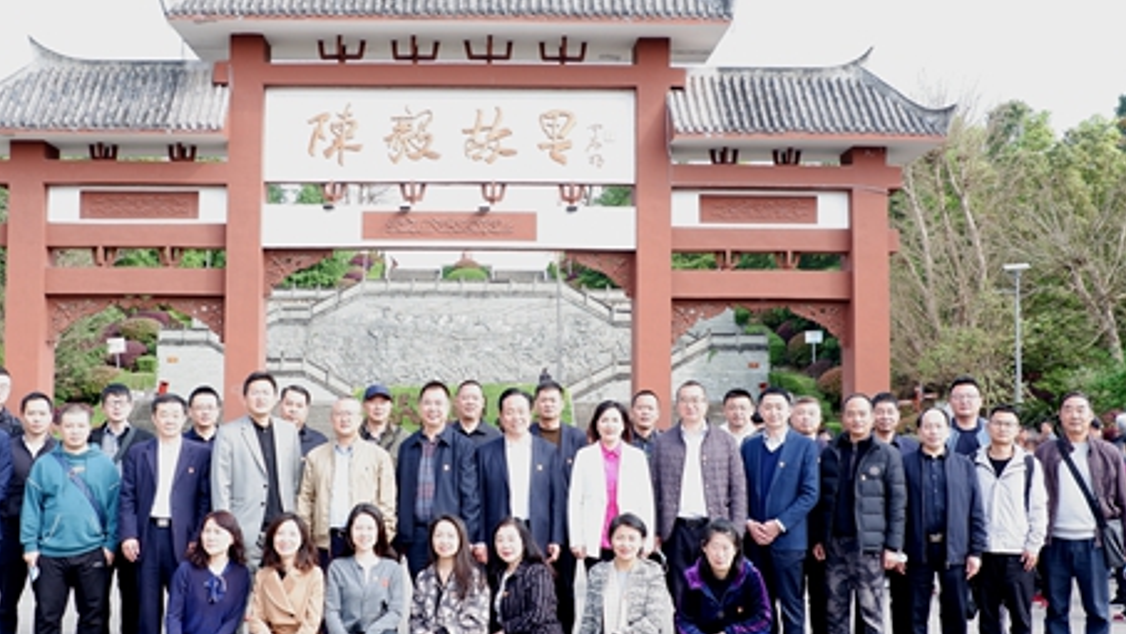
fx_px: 1194
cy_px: 368
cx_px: 477
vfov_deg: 29.7
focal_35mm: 40
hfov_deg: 50.3
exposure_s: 1/140
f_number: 5
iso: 200
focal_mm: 20.1
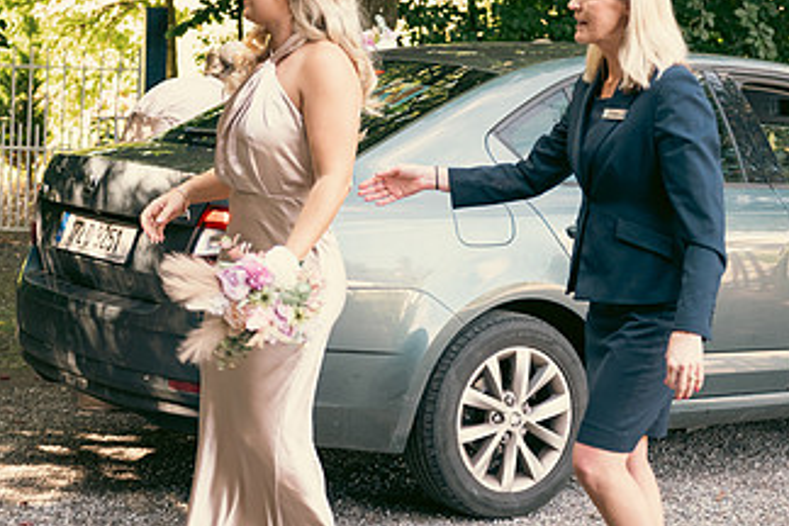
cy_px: 160
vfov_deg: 15.8
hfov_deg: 23.6
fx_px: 1885
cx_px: 273
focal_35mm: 86
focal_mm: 48
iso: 250
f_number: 3.5
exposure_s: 1/160
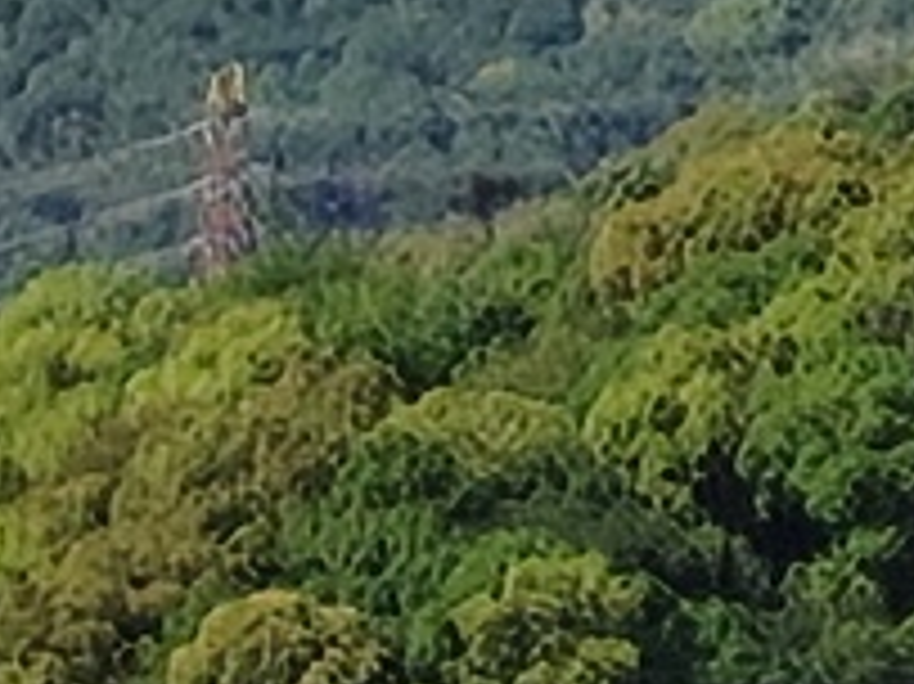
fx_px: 18445
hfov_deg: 2.8
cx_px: 1918
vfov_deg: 2.1
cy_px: -850
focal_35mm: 699
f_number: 1.88
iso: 50
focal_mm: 5.56
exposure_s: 1/1282
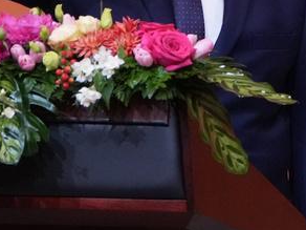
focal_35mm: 1187
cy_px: -98
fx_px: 10493
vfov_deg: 1.3
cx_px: -14
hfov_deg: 1.7
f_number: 5.6
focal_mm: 235
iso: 5000
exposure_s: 1/640
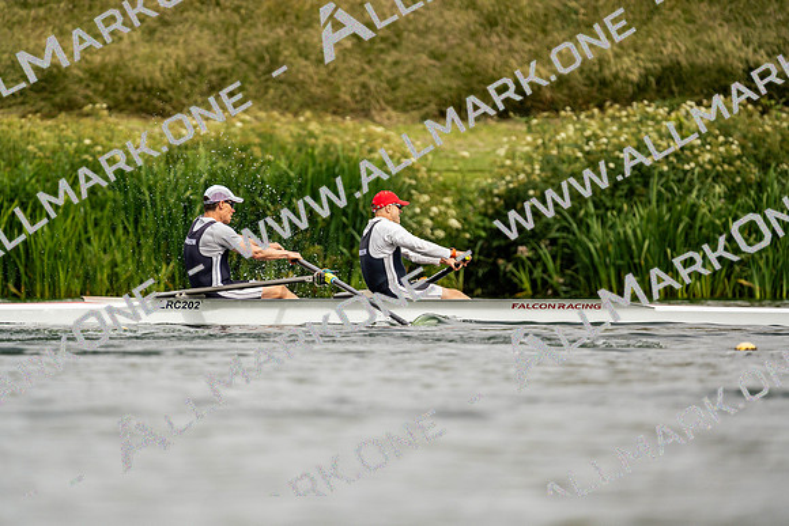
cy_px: 263
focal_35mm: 600
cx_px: 394
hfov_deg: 3.4
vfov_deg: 2.3
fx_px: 13152
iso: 320
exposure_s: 1/2000
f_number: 6.3
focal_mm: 600
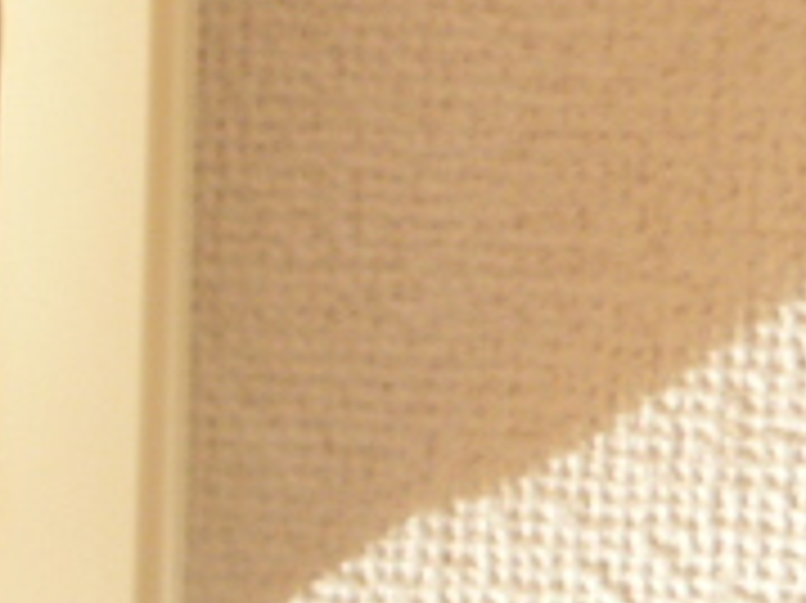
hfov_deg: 15.4
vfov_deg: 12.4
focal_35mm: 118
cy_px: 45
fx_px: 2746
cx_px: -392
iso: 100
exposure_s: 1/40
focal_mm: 5.5
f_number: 2.8
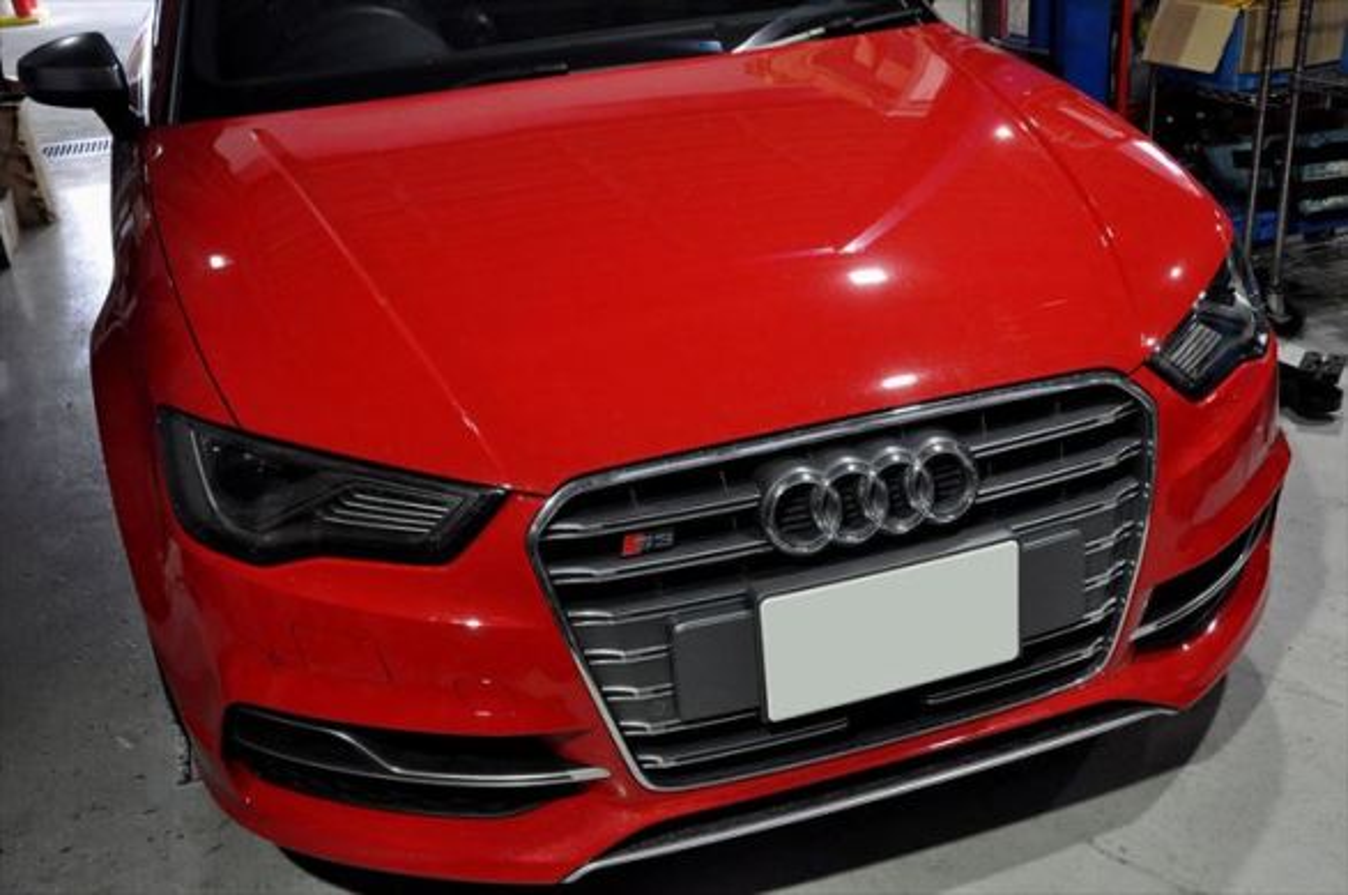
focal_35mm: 38
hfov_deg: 51.3
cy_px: 448
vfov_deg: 35.4
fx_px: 1402
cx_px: 674
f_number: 5.6
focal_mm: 25
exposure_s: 1/320
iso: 3200
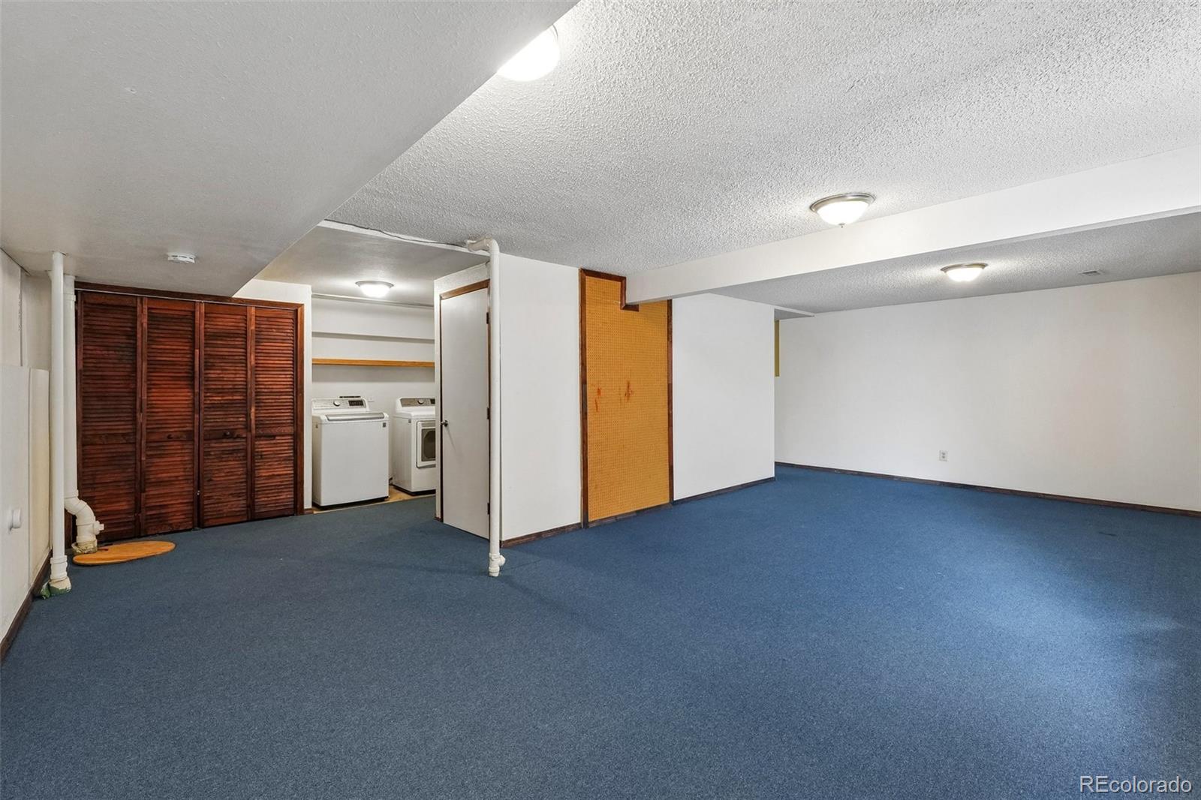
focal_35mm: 15
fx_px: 500
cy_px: 400
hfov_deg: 100.4
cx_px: 600
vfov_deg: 77.3
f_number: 9
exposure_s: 1/13
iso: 640
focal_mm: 10
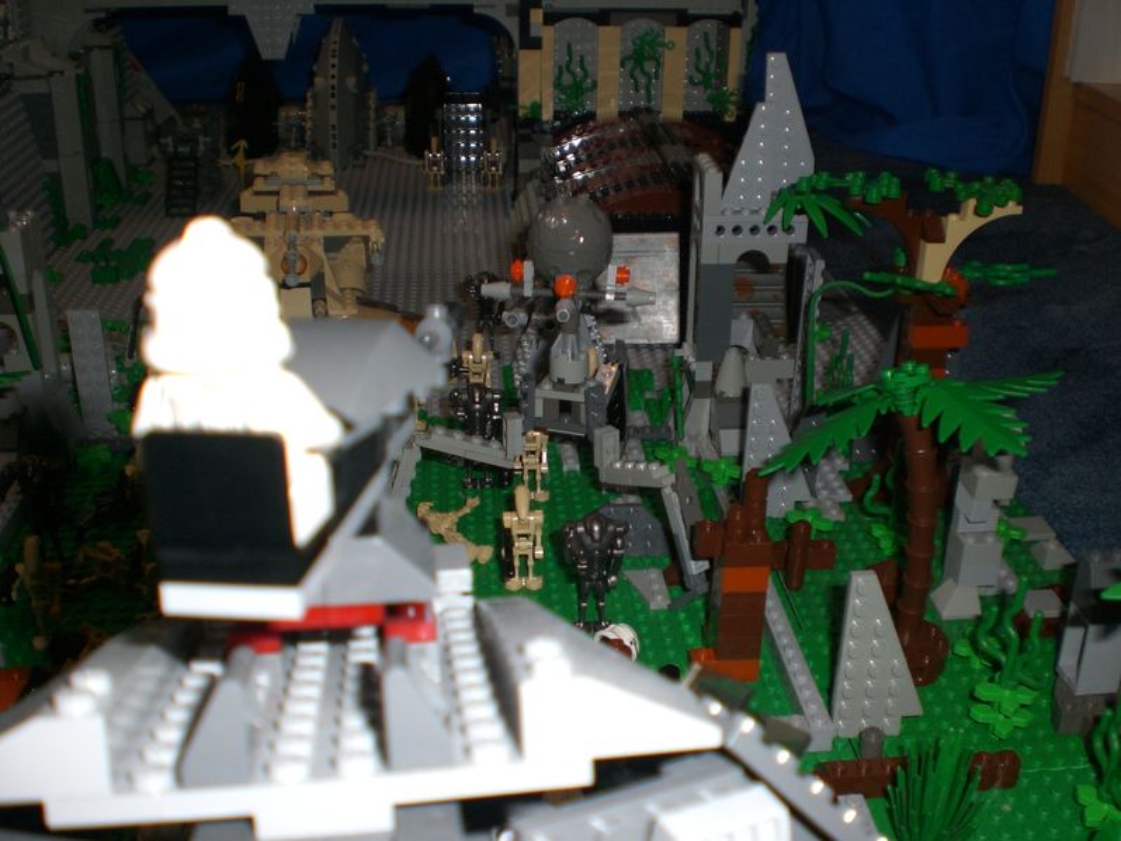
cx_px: 560
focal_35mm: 38
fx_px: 1231
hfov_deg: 49.0
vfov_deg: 37.7
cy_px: 420
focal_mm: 6.3
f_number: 3.1
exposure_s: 1/60
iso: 100
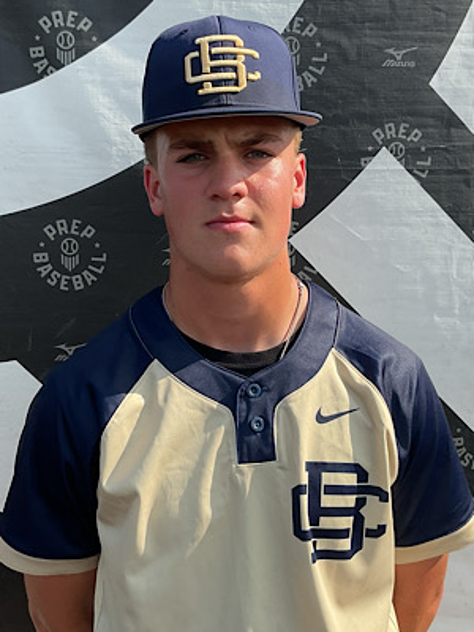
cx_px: 237
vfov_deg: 61.7
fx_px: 529
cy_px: 316
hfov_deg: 48.2
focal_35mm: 29
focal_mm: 3
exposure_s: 1/1195
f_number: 1.8
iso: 16
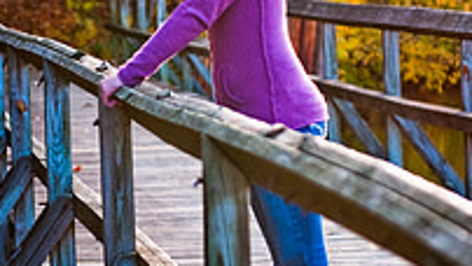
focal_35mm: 245
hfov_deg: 8.8
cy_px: 58
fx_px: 3069
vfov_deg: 5.0
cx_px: 261
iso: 100
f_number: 2.8
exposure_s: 1/160
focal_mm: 70
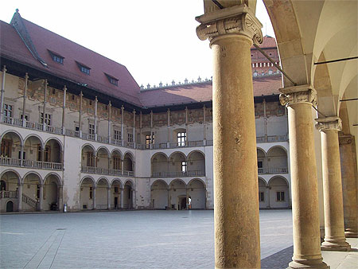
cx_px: 179
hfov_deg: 51.3
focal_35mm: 36
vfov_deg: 39.7
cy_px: 134
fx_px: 373
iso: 80
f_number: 2.7
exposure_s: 1/466
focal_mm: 6
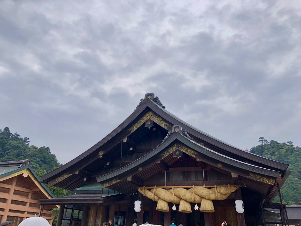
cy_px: 113
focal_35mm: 28
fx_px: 243
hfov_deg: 63.4
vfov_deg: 49.7
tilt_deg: +26.0
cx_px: 150
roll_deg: -1.3
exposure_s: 1/510
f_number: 1.8
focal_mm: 4
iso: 20
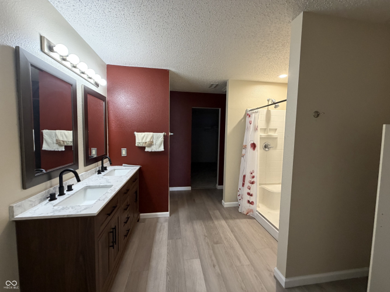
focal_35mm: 14
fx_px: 158
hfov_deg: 102.1
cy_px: 146
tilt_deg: -5.4
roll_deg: -2.3
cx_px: 195
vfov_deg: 85.7
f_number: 2.2
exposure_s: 1/64
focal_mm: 2.22
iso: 320
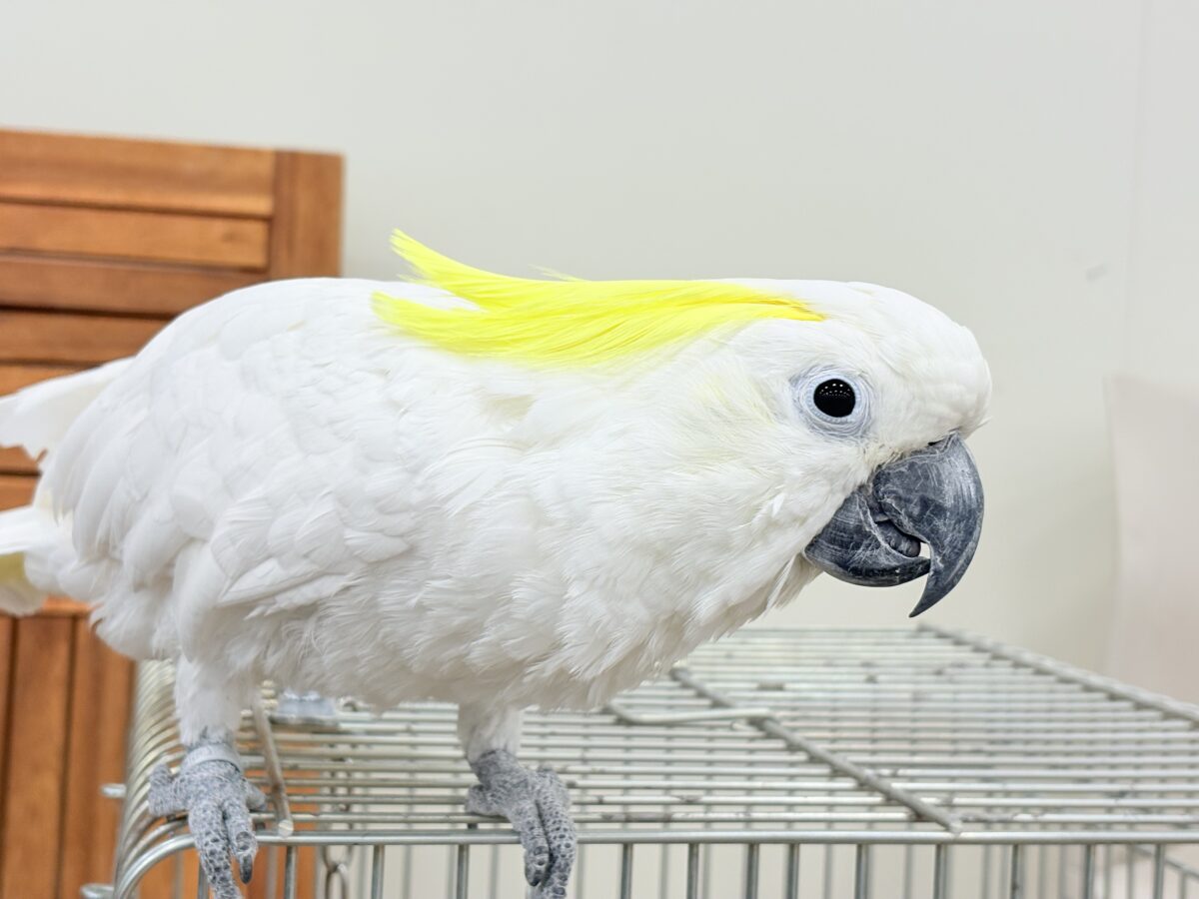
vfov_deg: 28.0
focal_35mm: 52
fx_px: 1801
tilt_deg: -1.0
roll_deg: -1.6
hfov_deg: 36.8
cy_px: 450
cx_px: 600
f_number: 1.6
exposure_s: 1/100
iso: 50
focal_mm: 5.96
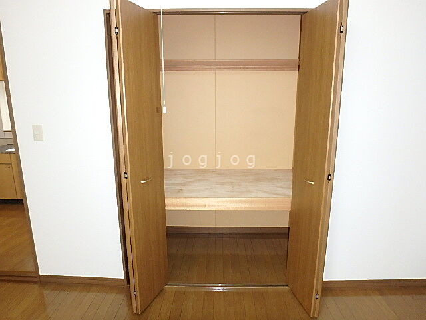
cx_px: 213
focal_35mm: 21
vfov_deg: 63.4
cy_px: 160
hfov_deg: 79.0
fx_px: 258
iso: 400
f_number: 3.5
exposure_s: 1/30
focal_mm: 3.7
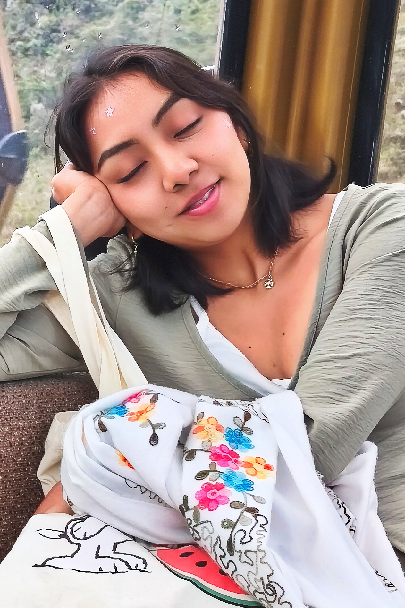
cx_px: 12
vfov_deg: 19.8
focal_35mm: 103
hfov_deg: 13.1
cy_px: 373
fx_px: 1738
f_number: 1.7
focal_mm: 6.06
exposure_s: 1/120
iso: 100
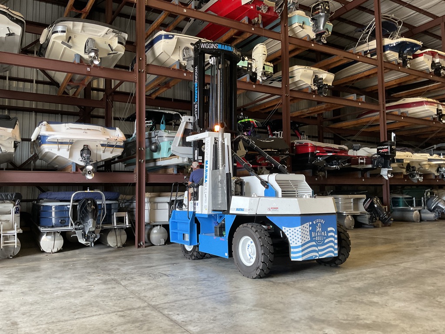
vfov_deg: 48.2
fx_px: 373
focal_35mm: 29
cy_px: 167
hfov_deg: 61.7
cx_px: 222
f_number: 1.8
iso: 100
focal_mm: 3
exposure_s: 1/60
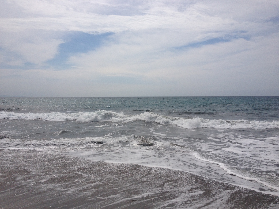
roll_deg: +0.8
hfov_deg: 52.6
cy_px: 104
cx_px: 140
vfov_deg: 40.7
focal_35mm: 35
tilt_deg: -4.8
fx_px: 282
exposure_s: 1/6944
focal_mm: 4.28
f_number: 2.4
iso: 50
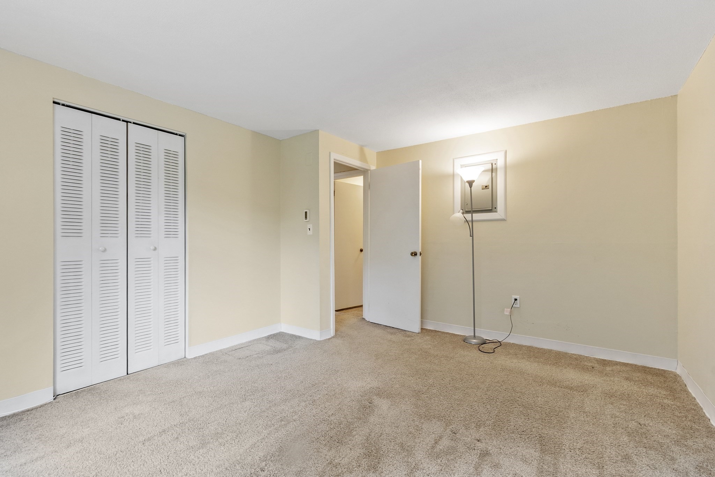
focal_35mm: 15
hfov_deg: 100.4
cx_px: 358
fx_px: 298
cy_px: 238
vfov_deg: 77.3
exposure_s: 1/2
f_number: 7.1
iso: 400
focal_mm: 10
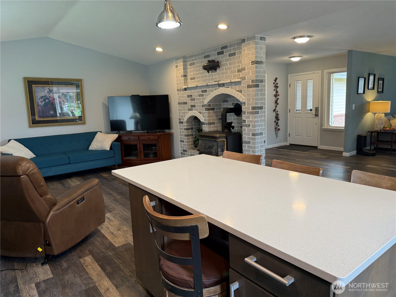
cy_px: 148
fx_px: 275
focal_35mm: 24
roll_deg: +2.5
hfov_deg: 71.6
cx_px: 198
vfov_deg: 56.8
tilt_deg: -9.0
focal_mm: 6.76
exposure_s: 1/120
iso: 100
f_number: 1.78
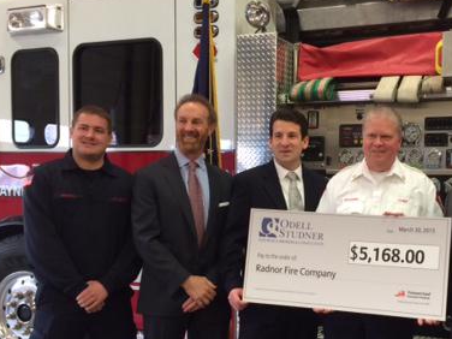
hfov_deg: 36.7
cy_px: 215
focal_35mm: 51
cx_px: 333
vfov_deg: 28.4
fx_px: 666
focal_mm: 4.12
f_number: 2.2
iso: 80
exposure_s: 1/30
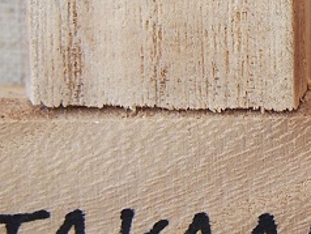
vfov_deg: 12.1
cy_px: 53
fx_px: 1097
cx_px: 410
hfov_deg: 15.3
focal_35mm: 122
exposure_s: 1/60
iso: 400
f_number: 4
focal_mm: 18
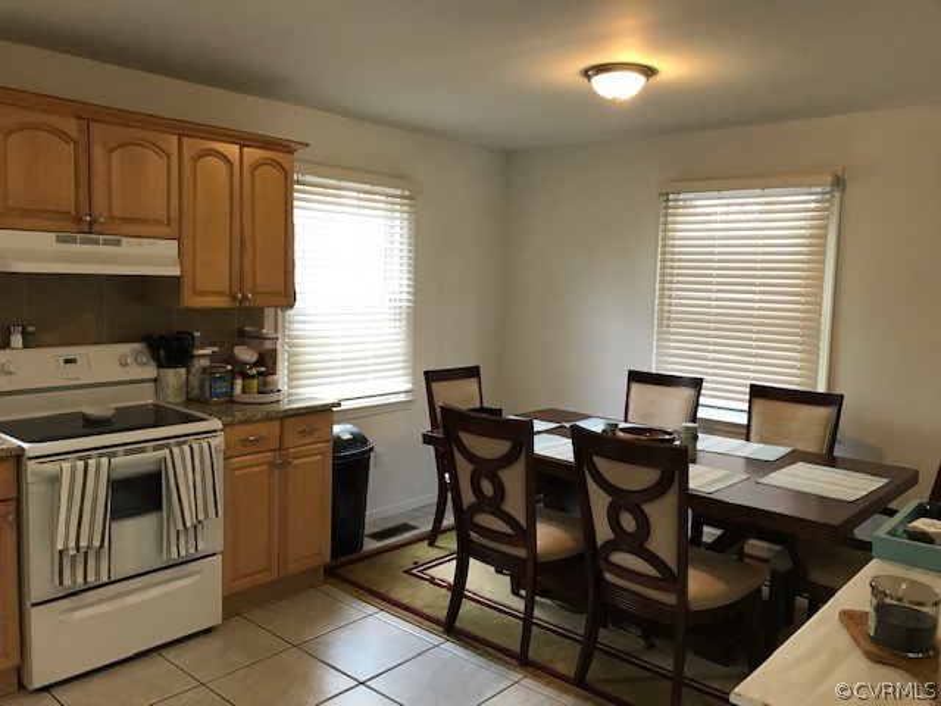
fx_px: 761
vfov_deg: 49.7
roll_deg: -1.3
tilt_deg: -6.5
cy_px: 353
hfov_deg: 63.4
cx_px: 470
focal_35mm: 28
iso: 40
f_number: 1.8
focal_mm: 3.99
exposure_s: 1/20
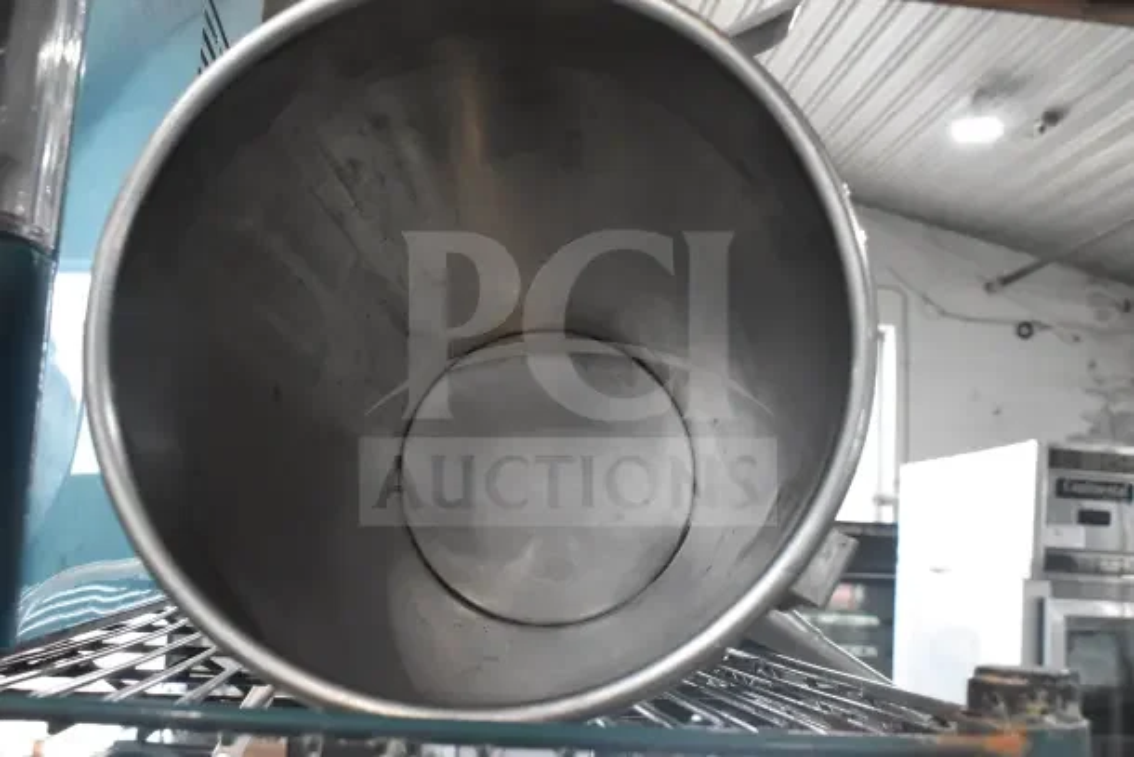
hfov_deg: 53.1
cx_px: 567
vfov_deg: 36.9
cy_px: 378
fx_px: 1134
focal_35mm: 36
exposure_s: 1/250
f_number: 8
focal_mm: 24
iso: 6400
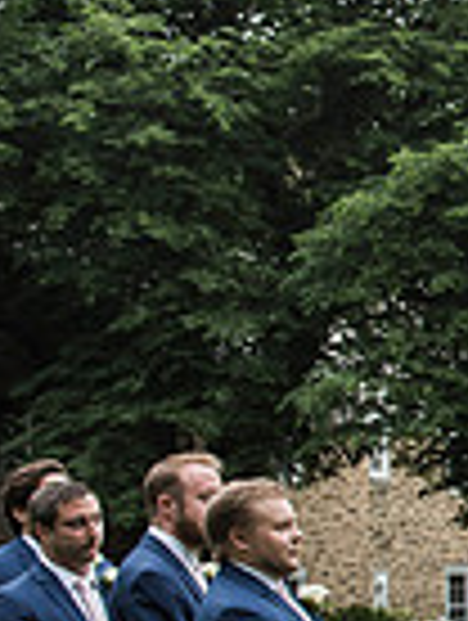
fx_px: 2103
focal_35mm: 117
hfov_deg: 11.0
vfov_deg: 16.7
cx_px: 1076
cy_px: 470
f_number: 4
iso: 800
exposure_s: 1/640
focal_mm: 29
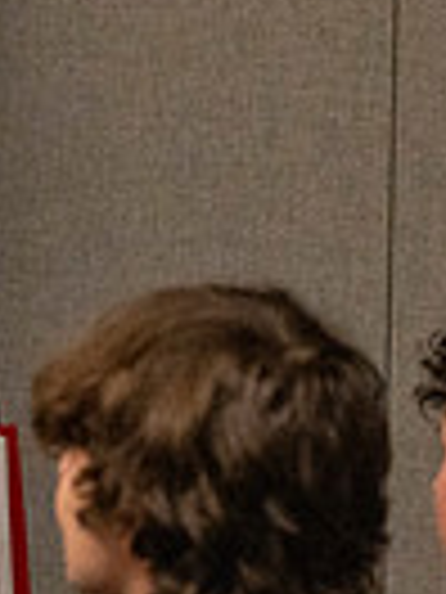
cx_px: -464
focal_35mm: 258
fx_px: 4432
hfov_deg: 5.6
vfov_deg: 7.6
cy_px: -25
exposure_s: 1/500
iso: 10000
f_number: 4
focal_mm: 61
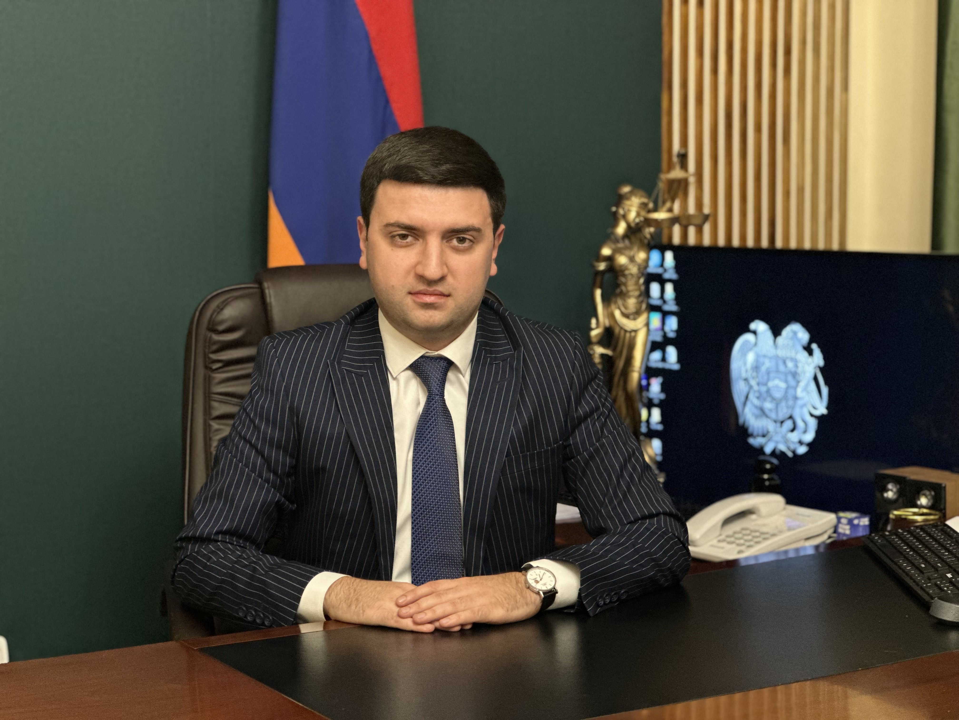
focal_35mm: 77
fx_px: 2133
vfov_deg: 19.1
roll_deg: -0.1
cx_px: 480
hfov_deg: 25.3
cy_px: 360
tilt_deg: -4.7
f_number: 2.8
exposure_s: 1/17
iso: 400
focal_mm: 9
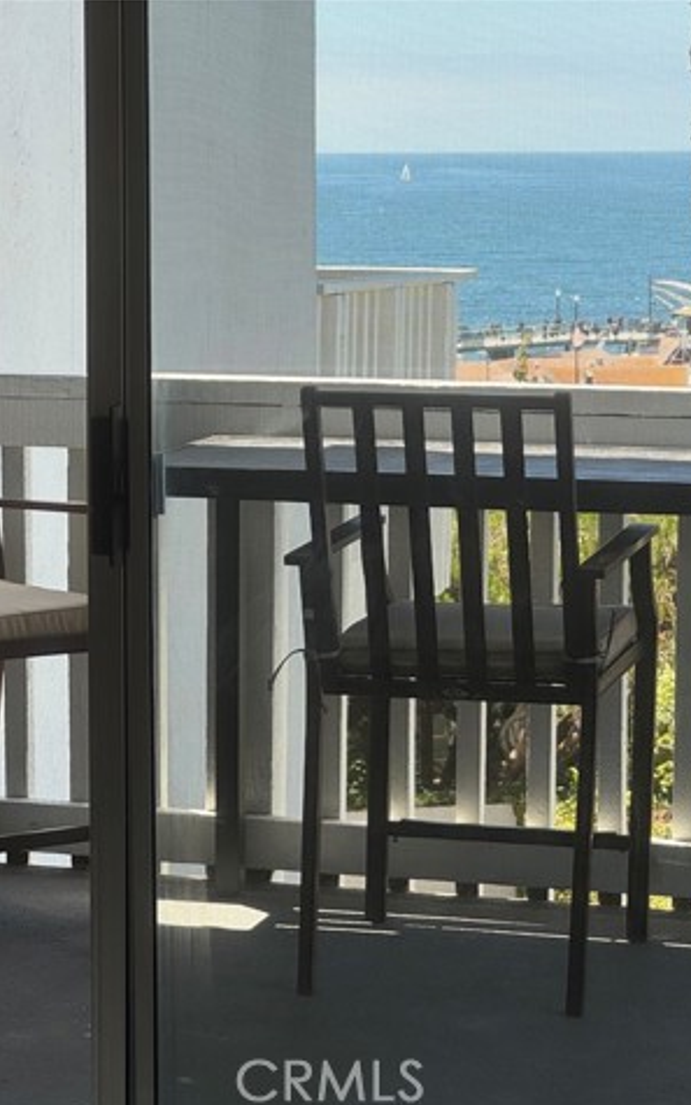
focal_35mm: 110
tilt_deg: -8.4
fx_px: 3313
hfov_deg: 11.9
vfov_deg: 18.9
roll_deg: +0.4
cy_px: 556
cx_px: 330
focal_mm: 9
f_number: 2.8
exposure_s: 1/155
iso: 25
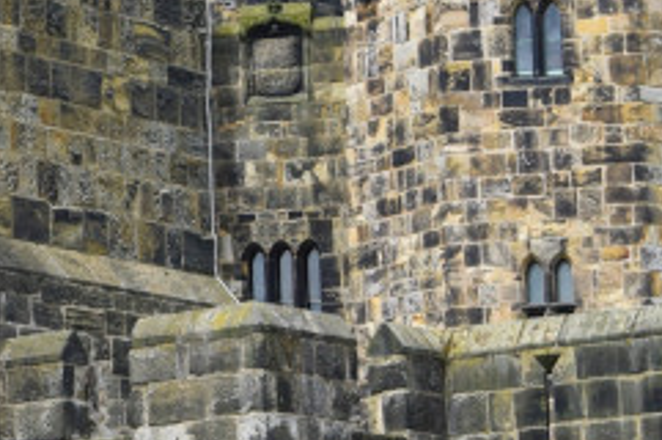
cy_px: -144
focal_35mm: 351
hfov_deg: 5.8
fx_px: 6448
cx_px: -385
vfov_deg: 3.9
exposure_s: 1/400
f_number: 10
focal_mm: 55
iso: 200
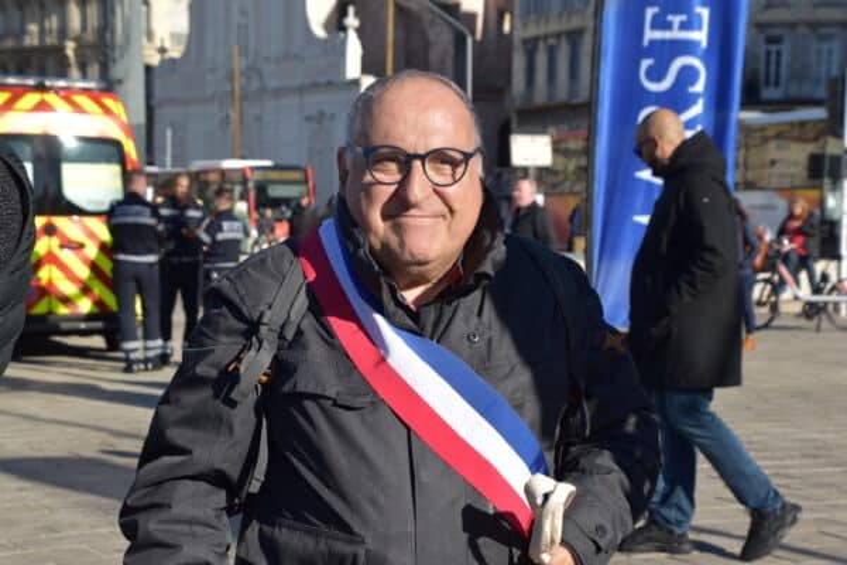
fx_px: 1835
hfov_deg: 26.0
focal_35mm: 78
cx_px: 424
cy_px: 282
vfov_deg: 17.5
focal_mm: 52
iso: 100
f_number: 8
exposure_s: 1/250
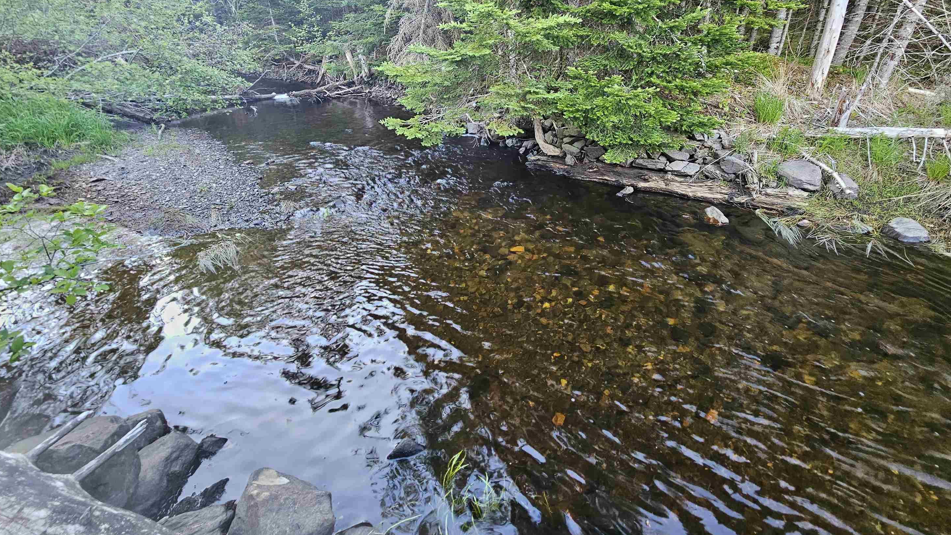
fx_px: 378
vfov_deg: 68.7
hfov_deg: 103.0
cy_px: 181
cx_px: 484
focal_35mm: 15
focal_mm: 2.2
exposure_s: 1/60
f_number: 2.2
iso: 160
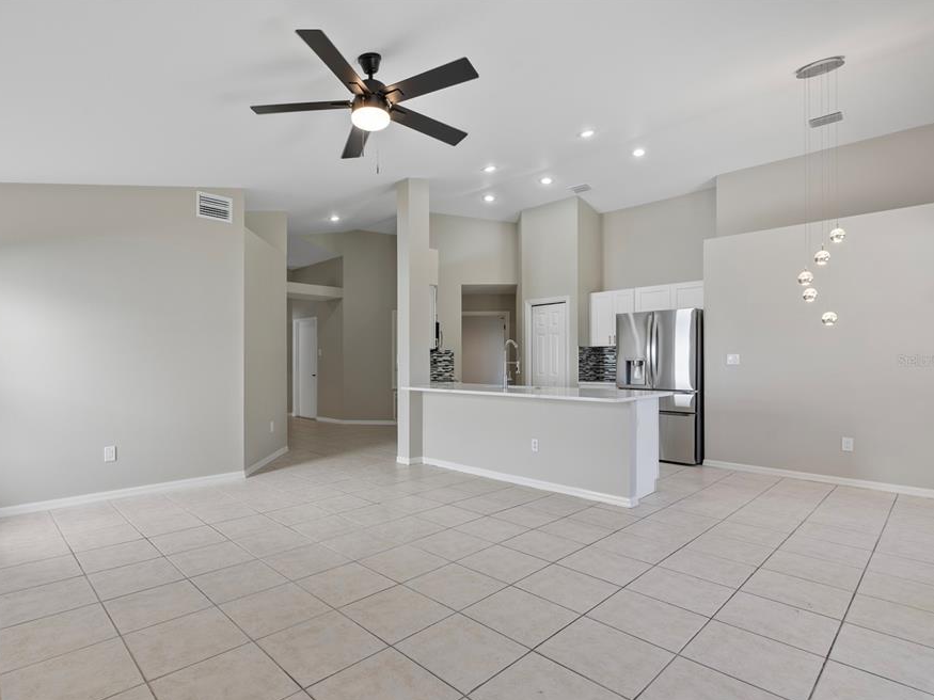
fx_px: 486
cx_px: 412
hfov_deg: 87.4
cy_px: 360
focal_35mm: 18
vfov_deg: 71.6
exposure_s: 1/2.5
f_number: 8
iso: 100
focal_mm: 16
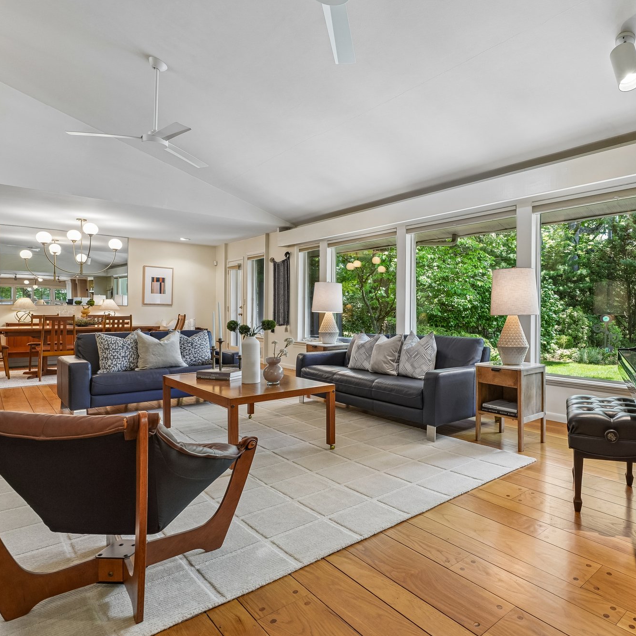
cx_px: 436
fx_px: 437
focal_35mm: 21
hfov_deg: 69.6
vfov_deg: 72.1
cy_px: 318
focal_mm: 16
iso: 200
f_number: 8
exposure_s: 1/8
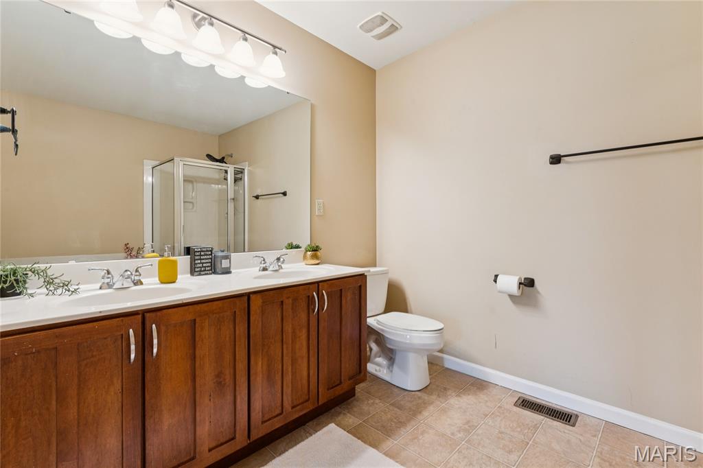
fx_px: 314
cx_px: 352
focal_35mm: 16
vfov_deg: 73.4
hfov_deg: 96.4
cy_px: 234
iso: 200
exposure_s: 1/1.67
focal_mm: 16.1
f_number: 13
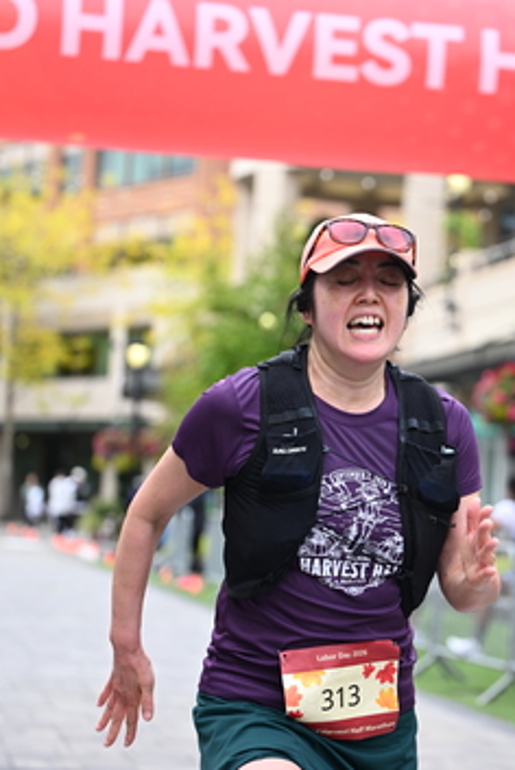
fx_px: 2334
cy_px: 390
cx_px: 361
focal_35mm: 109
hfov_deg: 12.6
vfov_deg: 18.7
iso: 640
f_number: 2.8
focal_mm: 70
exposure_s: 1/2000
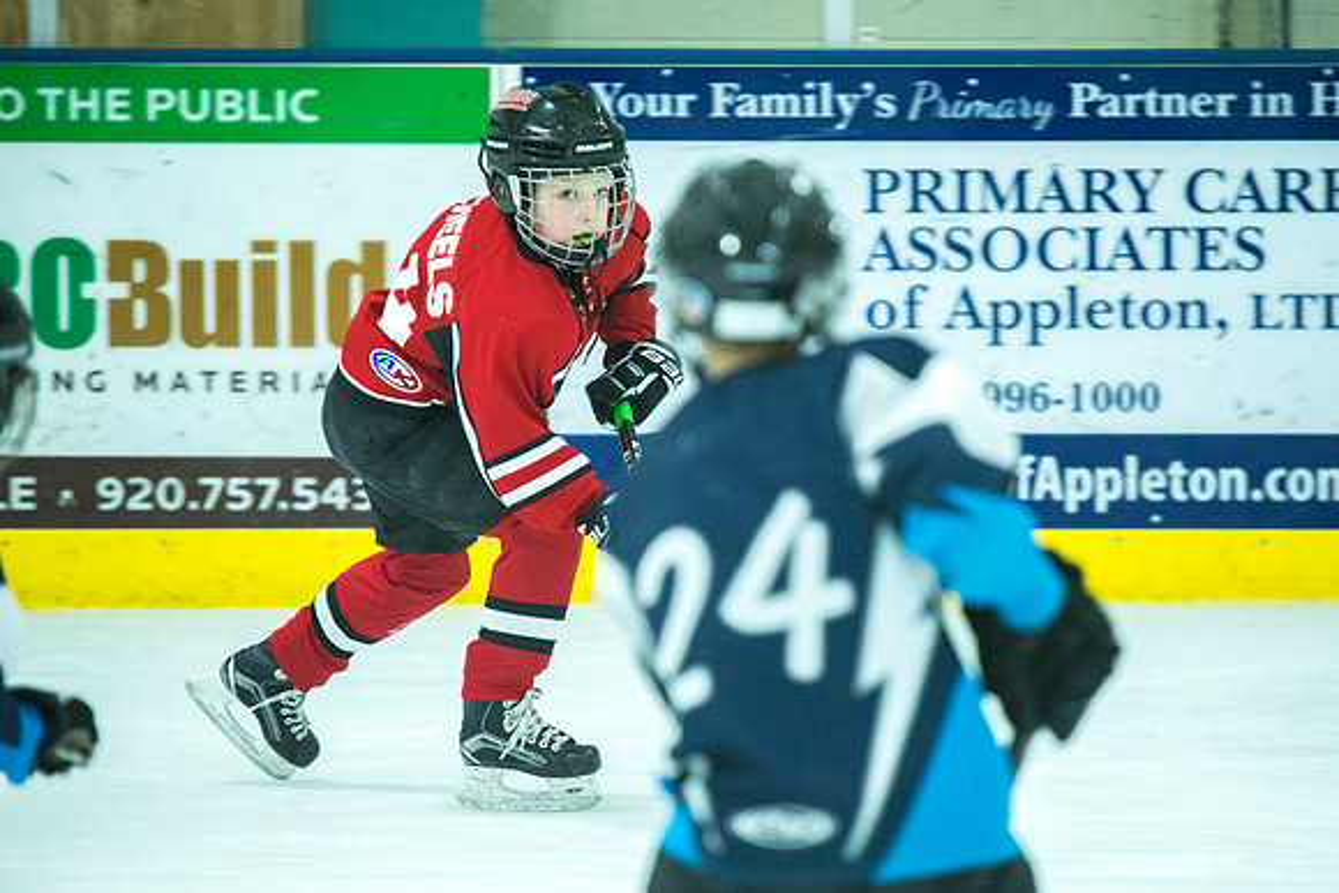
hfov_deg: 4.9
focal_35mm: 418
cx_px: 754
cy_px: 501
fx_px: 15550
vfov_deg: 3.3
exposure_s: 1/500
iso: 6400
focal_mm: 360
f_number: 5.6
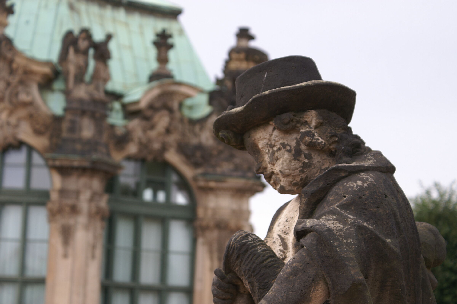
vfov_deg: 13.0
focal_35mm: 105
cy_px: 152
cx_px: 228
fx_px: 1332
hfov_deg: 19.5
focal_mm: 70
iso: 100
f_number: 5.6
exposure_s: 1/160
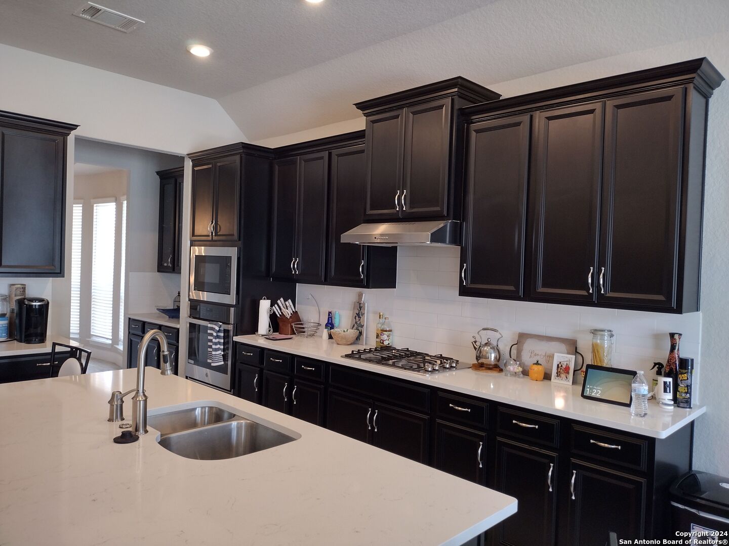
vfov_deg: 51.4
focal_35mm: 27
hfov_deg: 65.3
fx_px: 569
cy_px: 273
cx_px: 364
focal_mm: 4.71
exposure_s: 1/60
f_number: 1.7
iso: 228
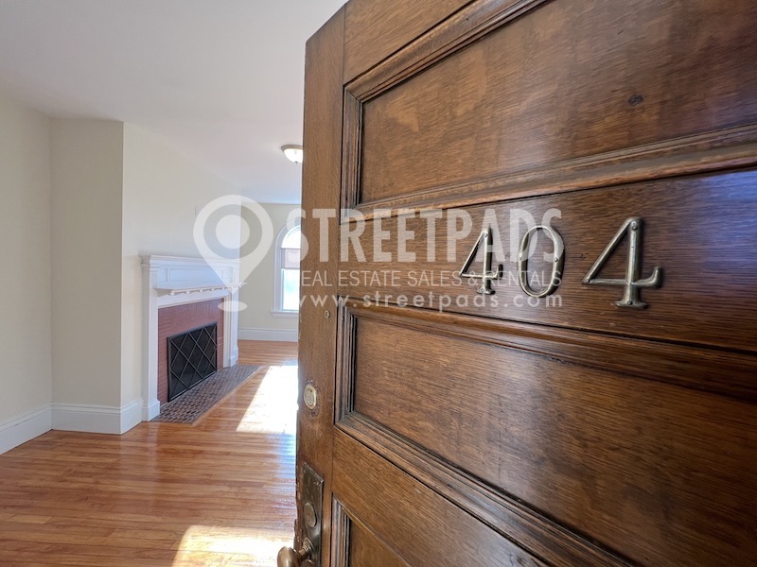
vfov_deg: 89.9
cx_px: 378
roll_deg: -2.3
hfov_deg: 106.2
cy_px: 284
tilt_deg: -2.3
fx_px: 284
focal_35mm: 13
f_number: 1.8
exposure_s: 1/99
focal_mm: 1.57
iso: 64
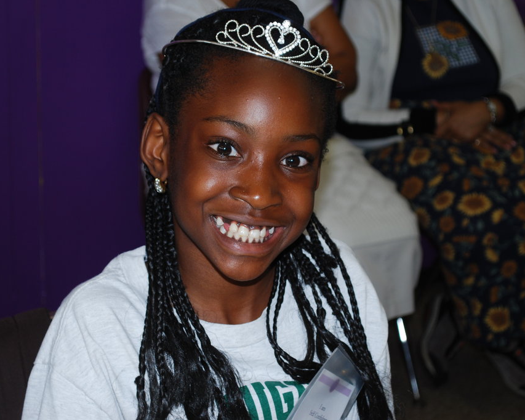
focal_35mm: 88
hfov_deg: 21.7
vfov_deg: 17.5
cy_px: 210
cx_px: 254
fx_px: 1367
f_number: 5.6
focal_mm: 52
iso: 200
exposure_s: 1/60
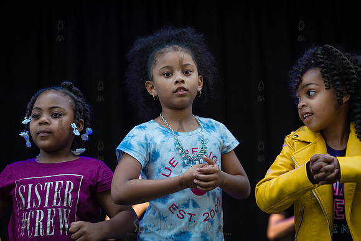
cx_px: 180
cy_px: 120
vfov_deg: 17.1
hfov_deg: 25.4
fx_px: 802
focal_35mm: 80
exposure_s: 1/1000
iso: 1600
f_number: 2.8
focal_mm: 80
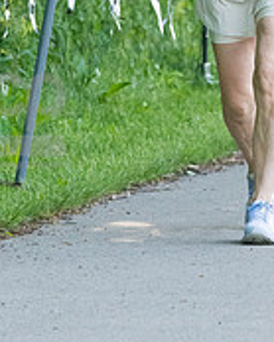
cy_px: -98
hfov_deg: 2.4
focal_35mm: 655
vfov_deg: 3.0
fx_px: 6645
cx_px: 236
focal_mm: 180
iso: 3200
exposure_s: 1/1250
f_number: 5.6
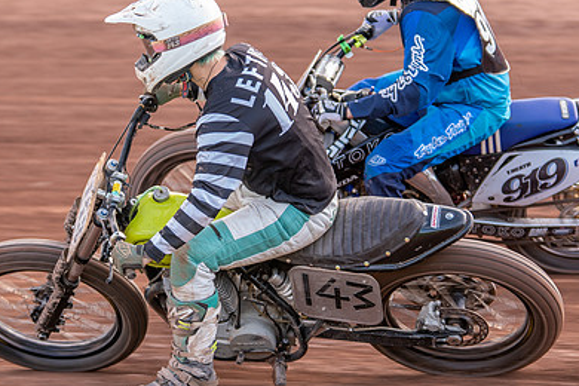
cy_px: 174
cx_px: 224
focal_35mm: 234
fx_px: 3763
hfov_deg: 8.8
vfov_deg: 5.9
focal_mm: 122
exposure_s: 1/250
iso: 160
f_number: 3.2
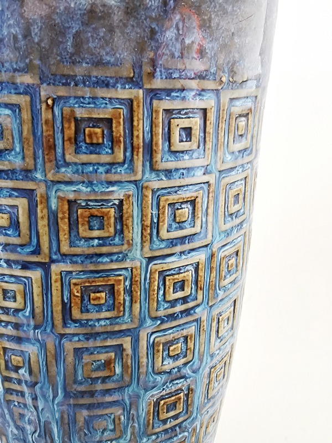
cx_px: 166
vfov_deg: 58.4
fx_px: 396
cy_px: 222
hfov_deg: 45.4
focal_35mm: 31
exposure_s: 1/33.3
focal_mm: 2.26
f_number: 2.2
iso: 320
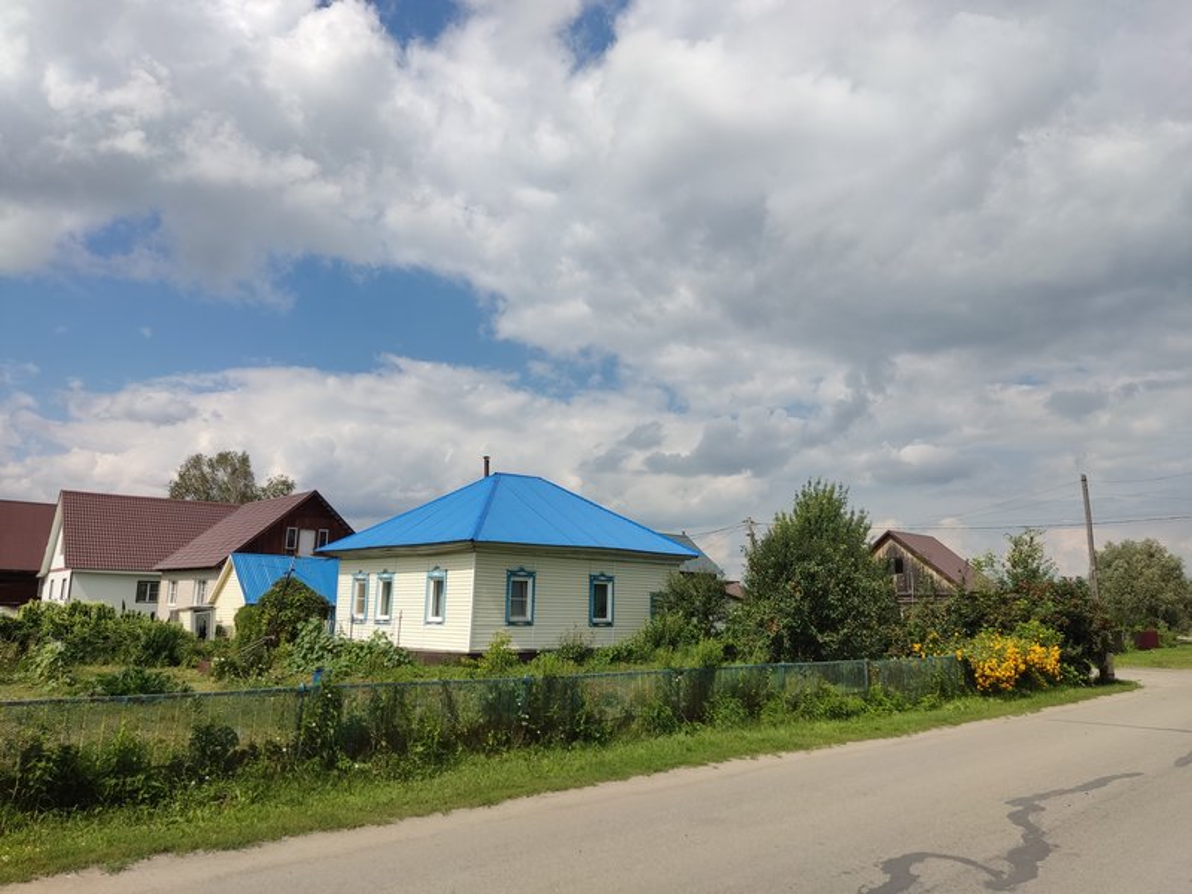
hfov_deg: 69.4
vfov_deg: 54.9
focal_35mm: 25
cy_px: 447
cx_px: 596
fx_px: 861
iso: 50
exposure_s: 1/2159
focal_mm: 4.71
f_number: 1.79
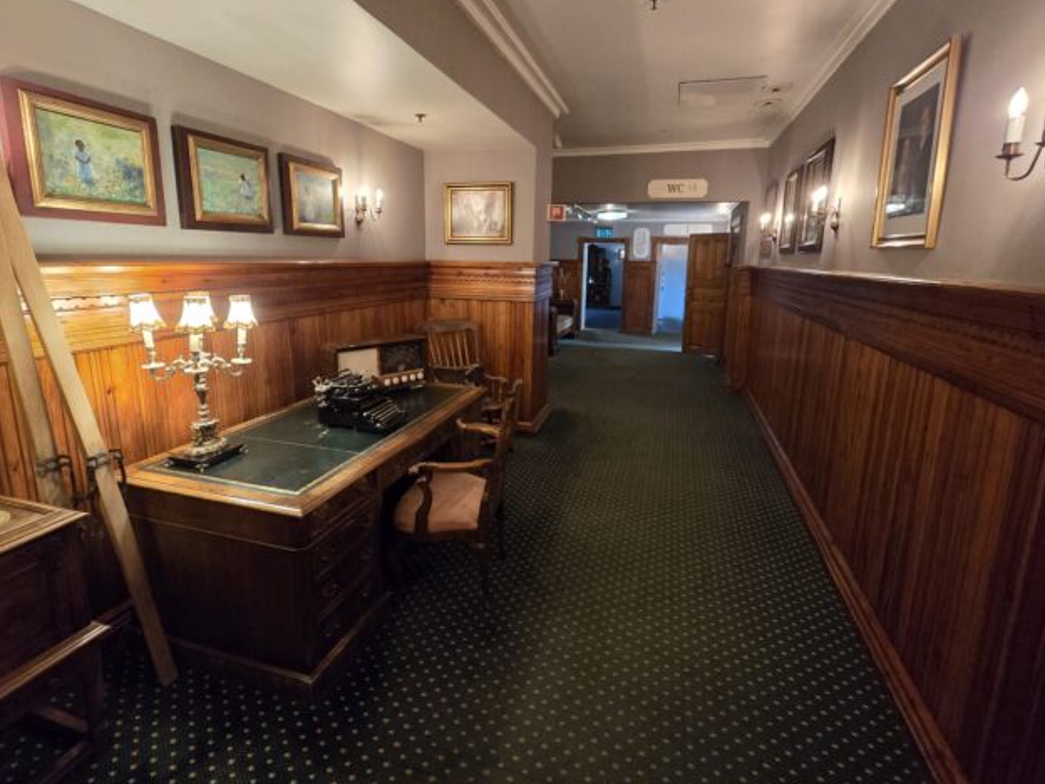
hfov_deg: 94.5
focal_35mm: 16
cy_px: 369
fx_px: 483
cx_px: 519
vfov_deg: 78.0
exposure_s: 1/50
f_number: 2.2
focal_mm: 2.2
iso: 1250
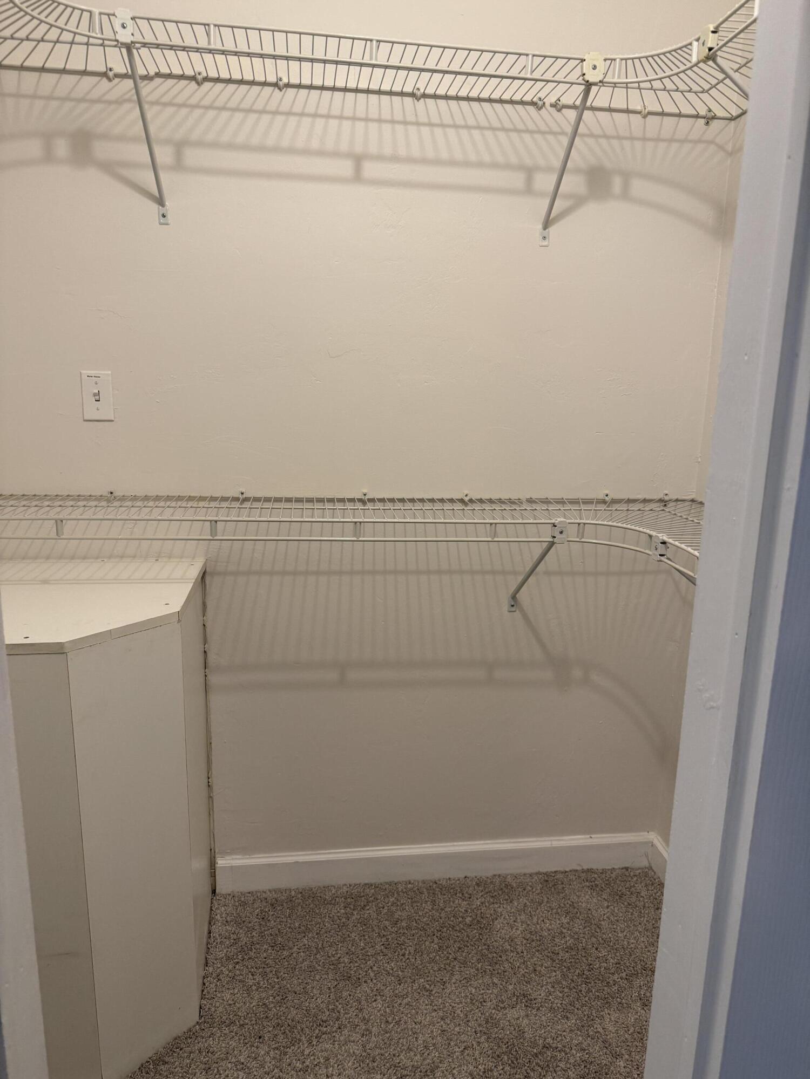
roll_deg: -3.7
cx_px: 405
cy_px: 540
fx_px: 749
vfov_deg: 71.6
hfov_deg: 56.8
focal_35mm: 24
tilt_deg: -14.5
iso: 200
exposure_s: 1/120
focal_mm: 6.76
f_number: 1.78
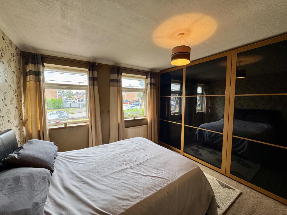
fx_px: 116
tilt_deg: -3.9
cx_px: 144
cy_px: 108
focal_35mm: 14
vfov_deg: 85.7
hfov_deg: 102.1
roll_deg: +0.3
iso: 100
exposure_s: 1/100
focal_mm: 2.22
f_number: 2.2
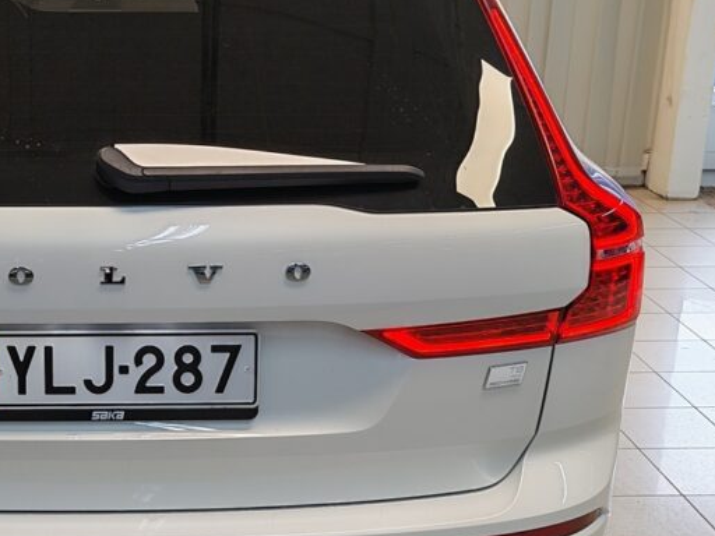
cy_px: 283
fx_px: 1281
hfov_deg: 30.1
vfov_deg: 23.6
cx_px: 99
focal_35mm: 62
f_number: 1.6
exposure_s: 1/120
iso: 50
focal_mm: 5.4
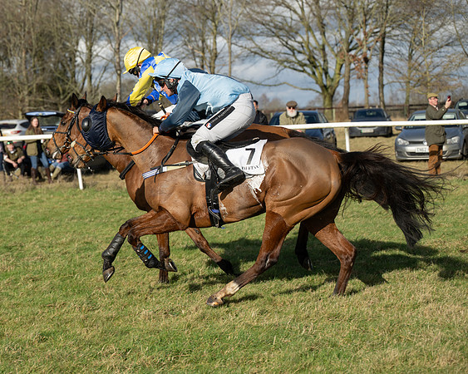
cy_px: 180
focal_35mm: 88
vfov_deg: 17.4
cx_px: 162
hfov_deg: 21.6
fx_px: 1224
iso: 100
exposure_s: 1/1600
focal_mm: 70
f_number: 4
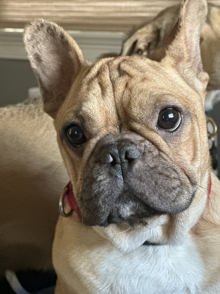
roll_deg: +0.6
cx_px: 110
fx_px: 653
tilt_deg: -12.2
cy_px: 147
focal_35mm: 77
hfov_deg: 19.1
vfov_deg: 25.3
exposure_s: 1/40
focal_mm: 9
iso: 400
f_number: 2.8
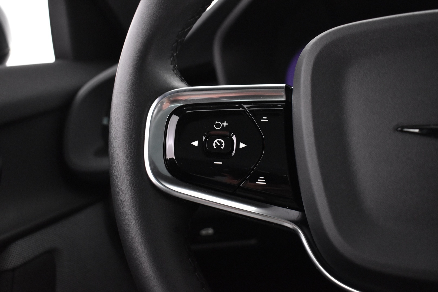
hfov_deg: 46.4
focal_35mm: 42
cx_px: 219
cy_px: 146
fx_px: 511
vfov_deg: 31.9
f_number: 4.2
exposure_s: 1/30
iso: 3200
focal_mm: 28
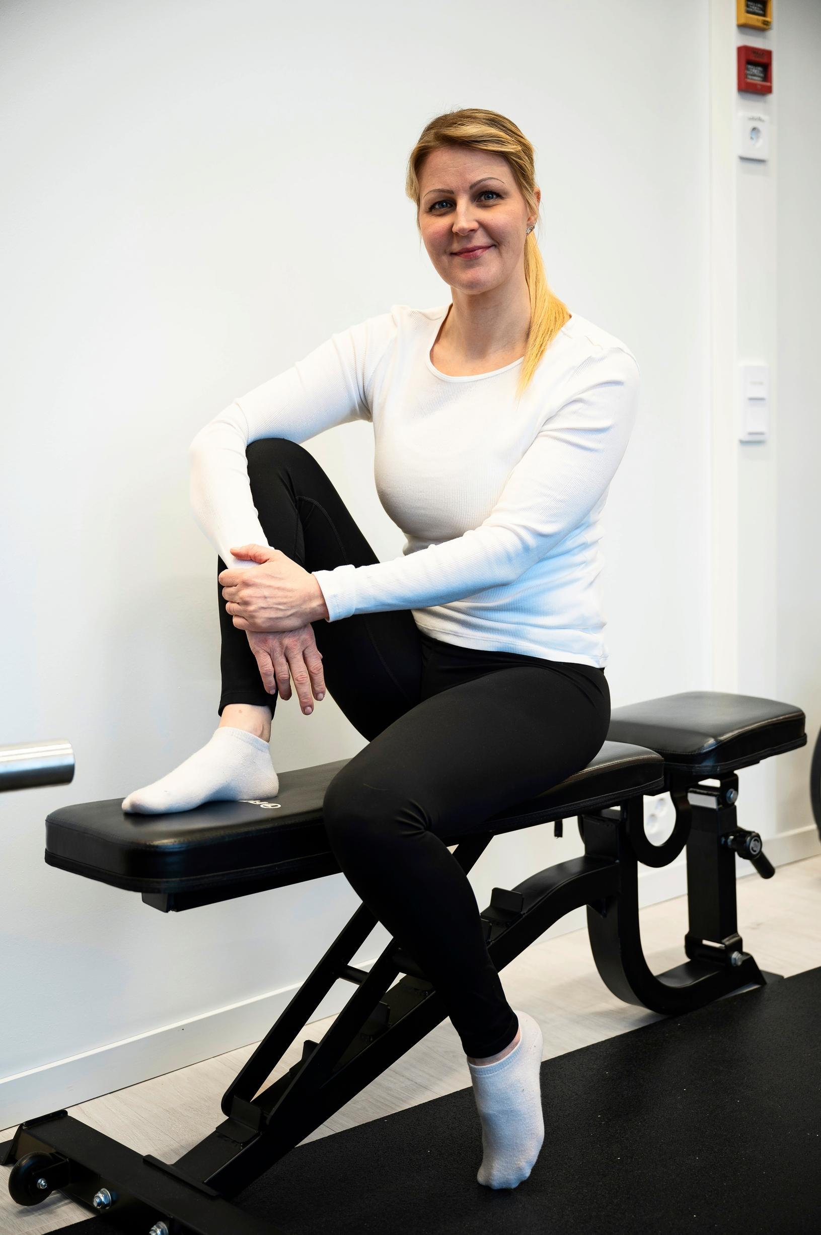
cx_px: 410
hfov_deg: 30.5
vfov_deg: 44.5
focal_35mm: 44
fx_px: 1507
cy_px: 618
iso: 400
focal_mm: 44
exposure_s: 1/80
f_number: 2.8
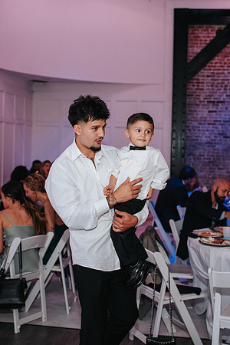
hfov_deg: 25.8
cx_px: 121
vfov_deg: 37.9
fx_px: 503
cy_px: 172
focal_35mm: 52
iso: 1000
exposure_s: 1/200
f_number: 2.8
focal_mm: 35
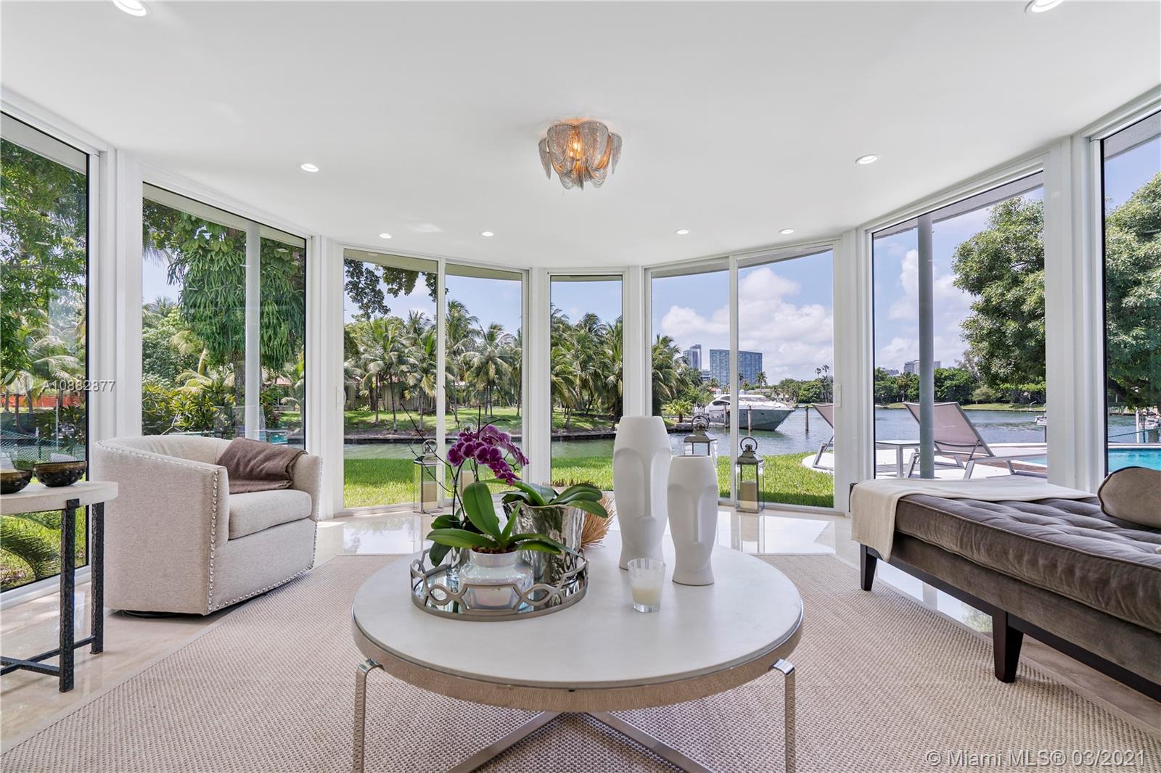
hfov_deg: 96.7
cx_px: 580
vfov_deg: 73.7
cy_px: 386
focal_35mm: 16
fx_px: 516
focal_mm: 16
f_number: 8
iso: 400
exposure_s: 1/200
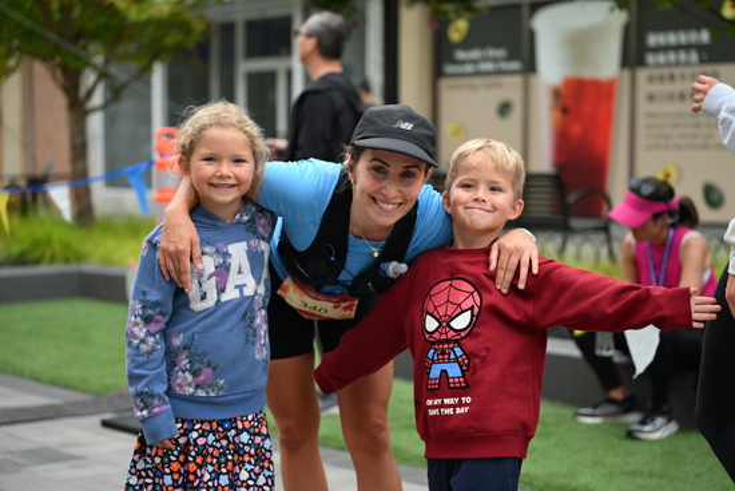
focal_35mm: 70
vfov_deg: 19.5
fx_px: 1429
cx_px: 368
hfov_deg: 28.8
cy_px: 246
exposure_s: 1/1600
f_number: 2.8
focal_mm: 70
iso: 640
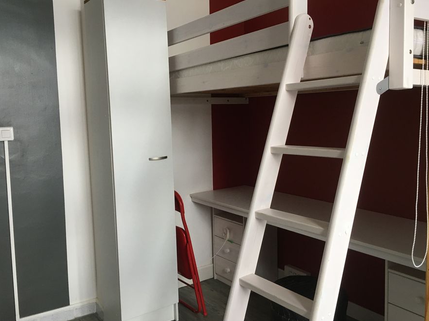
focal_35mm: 33
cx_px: 212
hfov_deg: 55.4
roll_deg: +1.4
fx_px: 409
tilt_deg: -5.7
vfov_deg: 42.9
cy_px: 151
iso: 64
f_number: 2.2
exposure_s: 1/33
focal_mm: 4.15
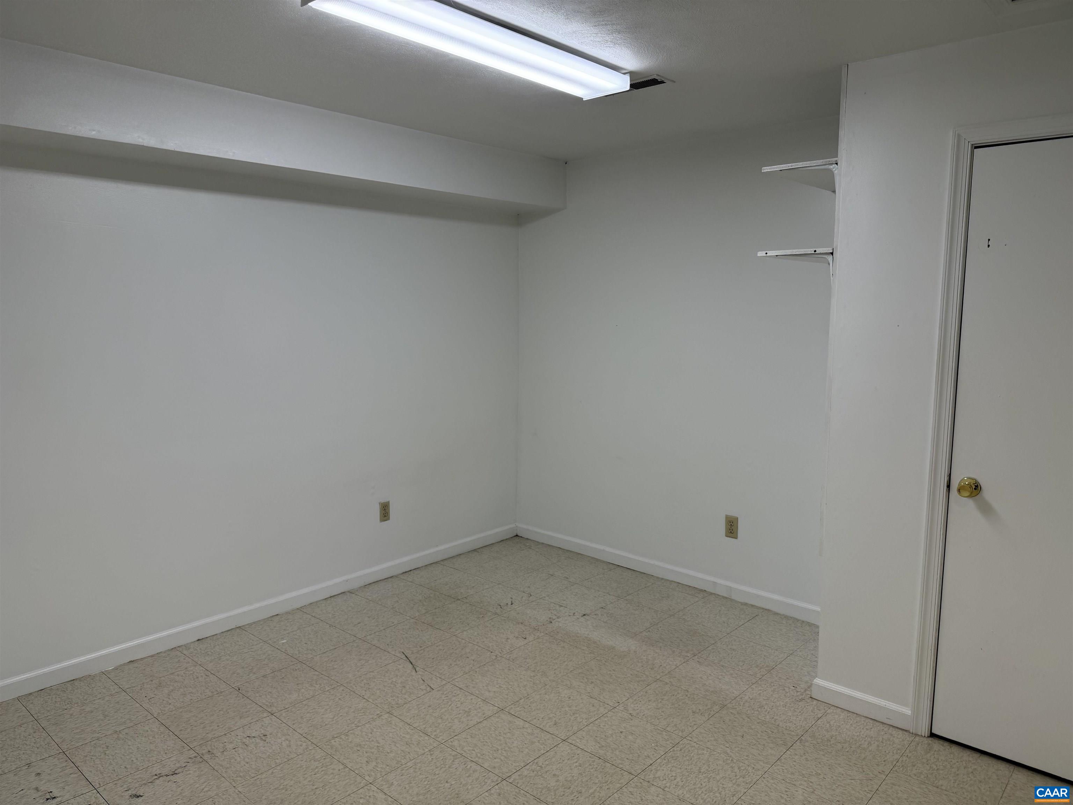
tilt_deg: -5.7
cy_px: 402
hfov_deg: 71.6
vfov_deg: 56.8
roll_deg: +0.3
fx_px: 744
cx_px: 536
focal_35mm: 24
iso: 80
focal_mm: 6.76
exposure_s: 1/120
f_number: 1.78
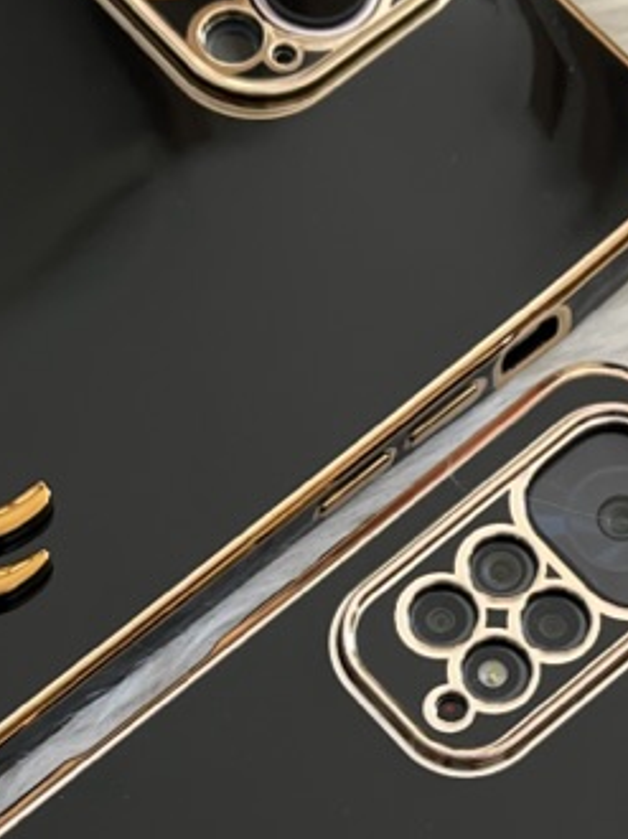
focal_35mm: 101
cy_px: 900
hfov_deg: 14.6
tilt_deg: -73.4
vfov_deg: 18.8
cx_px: 414
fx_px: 2446
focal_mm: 5.1
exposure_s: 1/121
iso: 64
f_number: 1.6
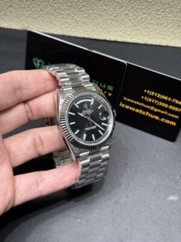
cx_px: 90
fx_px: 335
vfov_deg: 39.7
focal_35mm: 48
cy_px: 121
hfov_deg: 30.3
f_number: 1.78
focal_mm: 6.76
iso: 125
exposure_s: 1/100
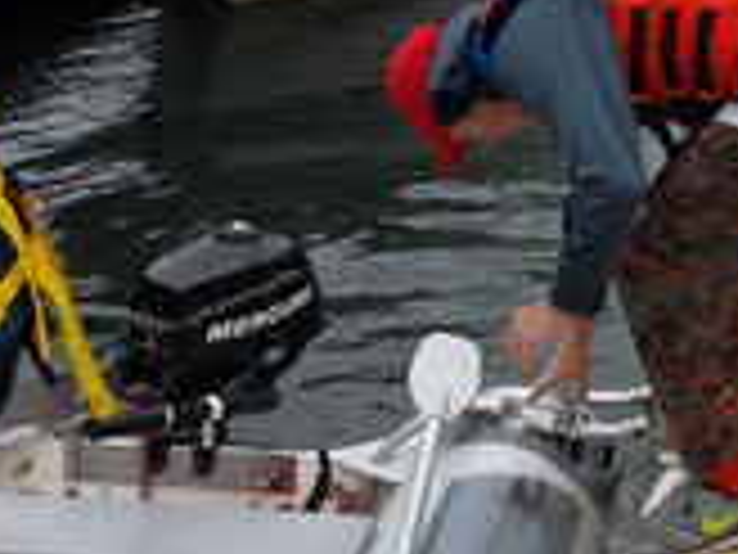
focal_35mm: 79
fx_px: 1684
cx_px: 666
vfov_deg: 18.6
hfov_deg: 24.0
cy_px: 144
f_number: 3.5
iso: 80
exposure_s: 1/400
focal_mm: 4.9
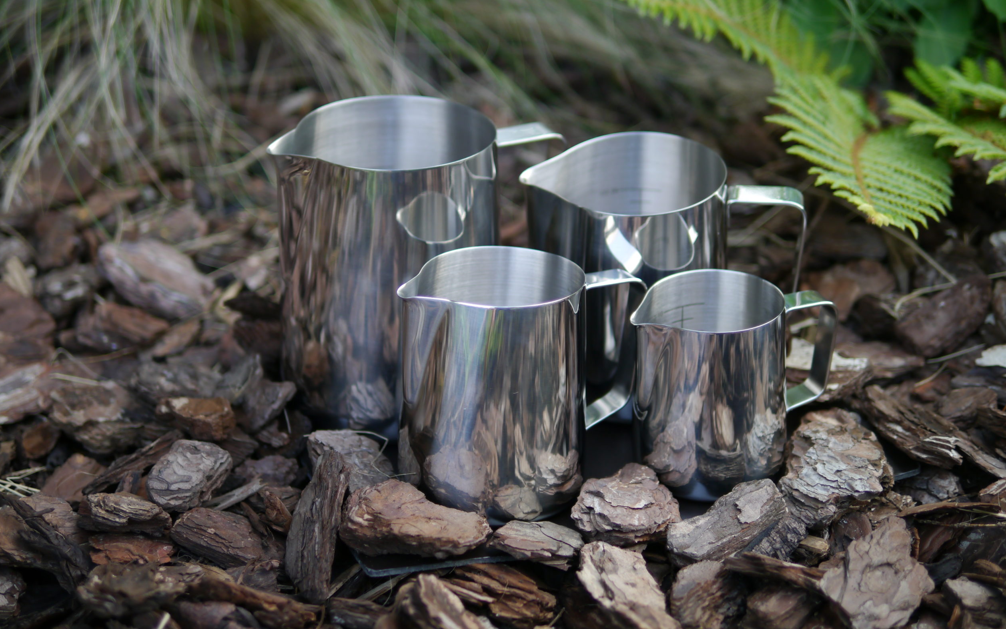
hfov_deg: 37.5
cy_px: 293
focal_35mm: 54
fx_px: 1480
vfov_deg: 24.0
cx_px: 496
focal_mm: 25
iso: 160
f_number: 1.4
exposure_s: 1/250
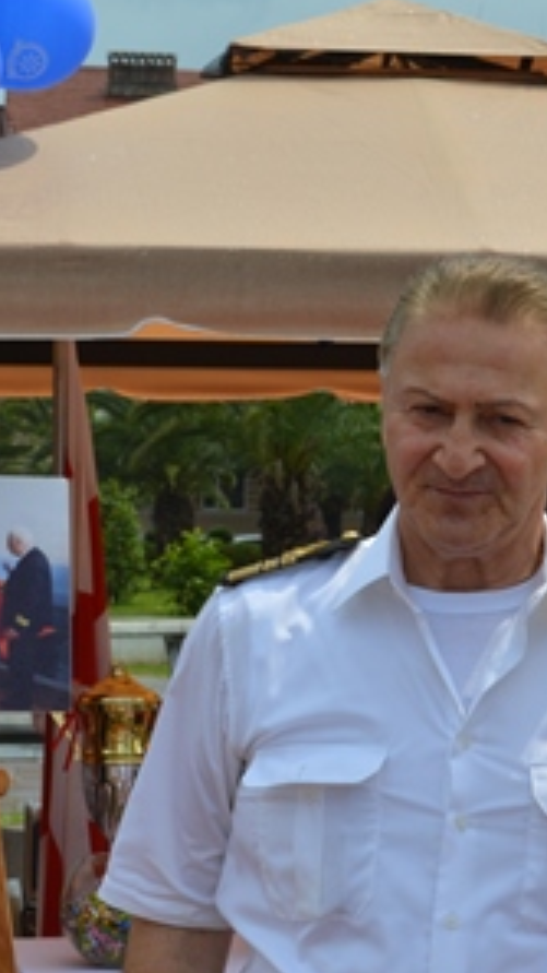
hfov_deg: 10.0
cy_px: 573
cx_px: 508
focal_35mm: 121
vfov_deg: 17.7
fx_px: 3121
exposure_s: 1/320
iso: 100
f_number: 8
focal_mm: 38
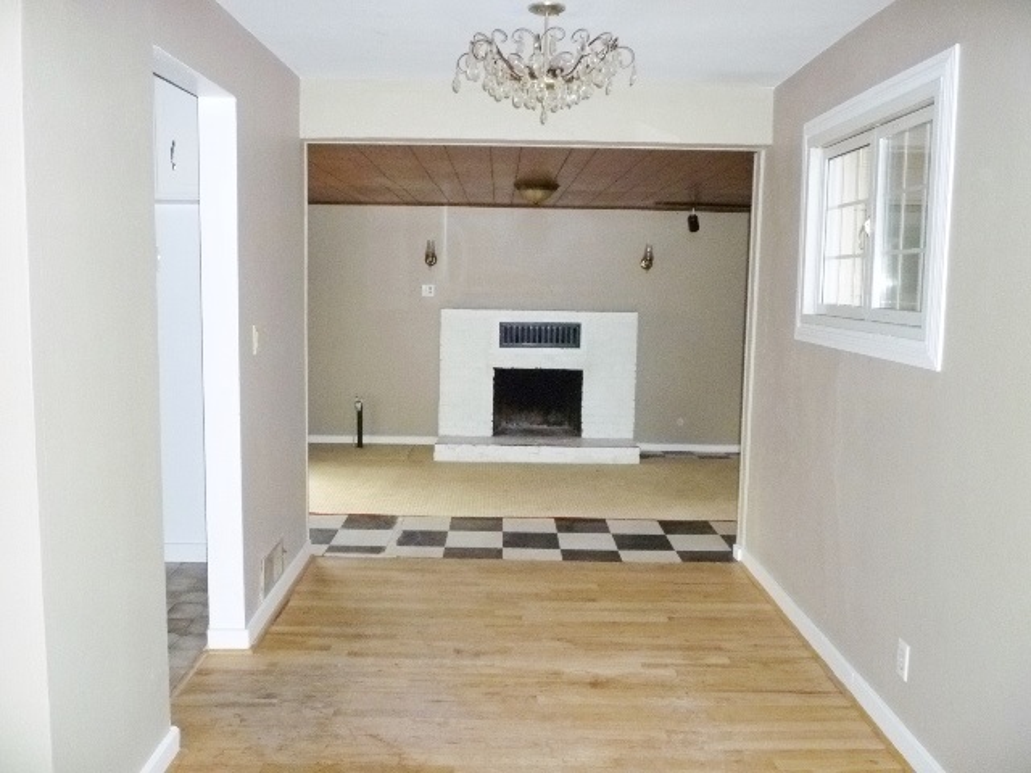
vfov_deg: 48.2
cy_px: 386
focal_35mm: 29
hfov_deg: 61.7
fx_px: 864
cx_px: 516
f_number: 3.3
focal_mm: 5.2
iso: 640
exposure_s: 1/30
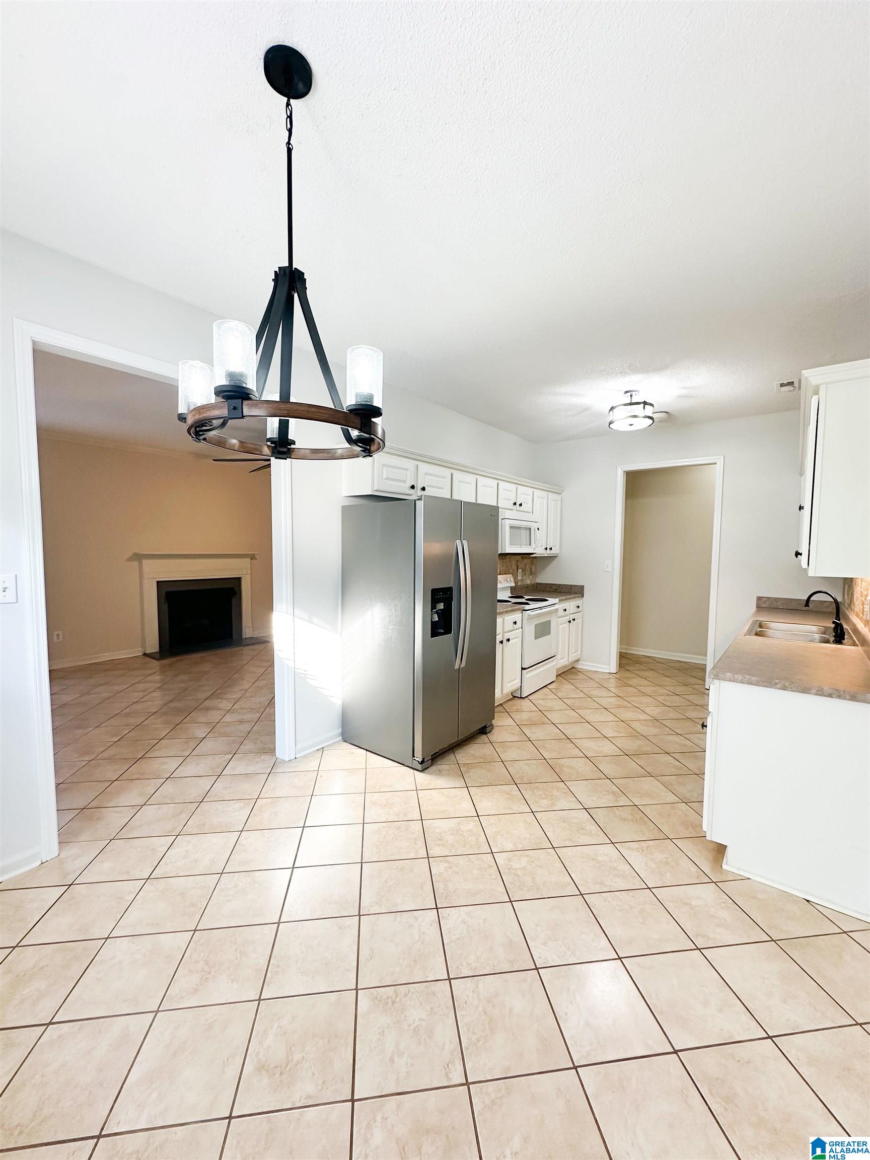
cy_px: 580
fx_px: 469
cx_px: 435
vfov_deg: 102.1
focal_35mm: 14
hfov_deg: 85.7
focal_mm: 2.22
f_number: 2.2
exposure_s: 1/120
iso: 200
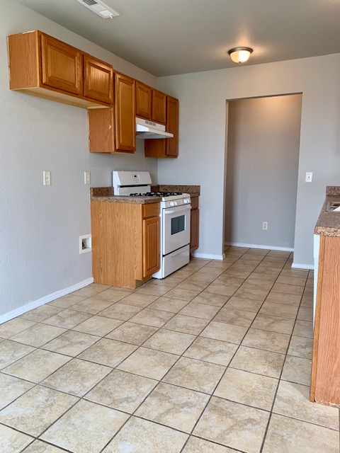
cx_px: 170
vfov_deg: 67.3
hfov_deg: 53.1
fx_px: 340
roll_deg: -0.5
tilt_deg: -7.5
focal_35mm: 26
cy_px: 226
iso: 50
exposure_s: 1/60
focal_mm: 4.25
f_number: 1.8
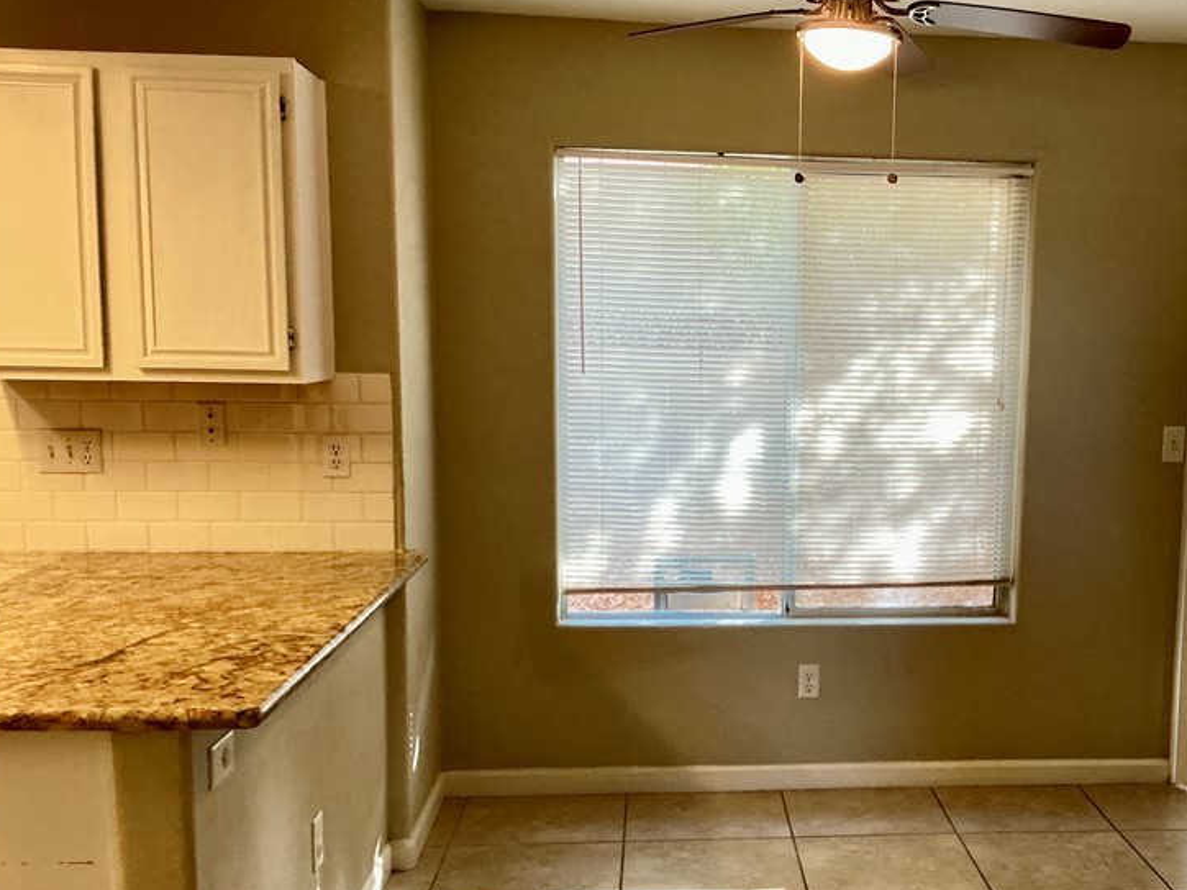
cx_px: 821
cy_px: 543
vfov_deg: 35.0
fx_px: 1406
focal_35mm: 41
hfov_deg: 44.9
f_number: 1.8
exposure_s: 1/60
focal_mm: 3
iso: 125
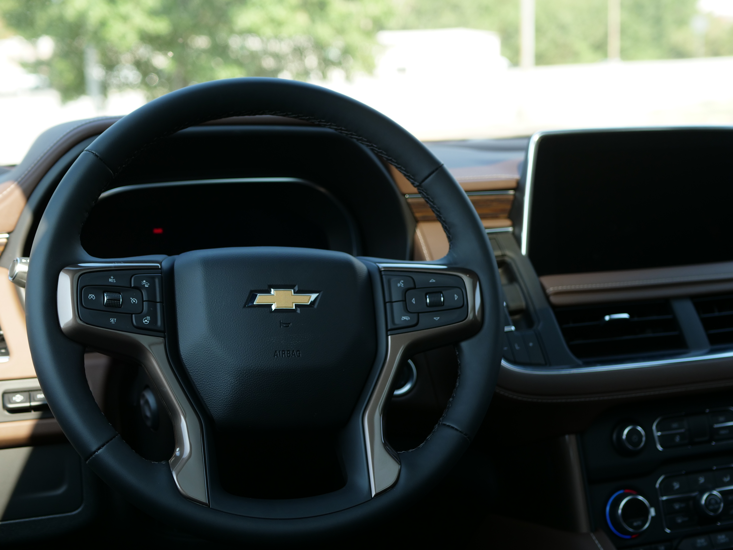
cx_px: 366
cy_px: 275
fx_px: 1059
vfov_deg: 29.1
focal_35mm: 50
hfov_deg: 38.2
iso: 200
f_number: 2.8
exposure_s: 1/320
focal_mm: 25
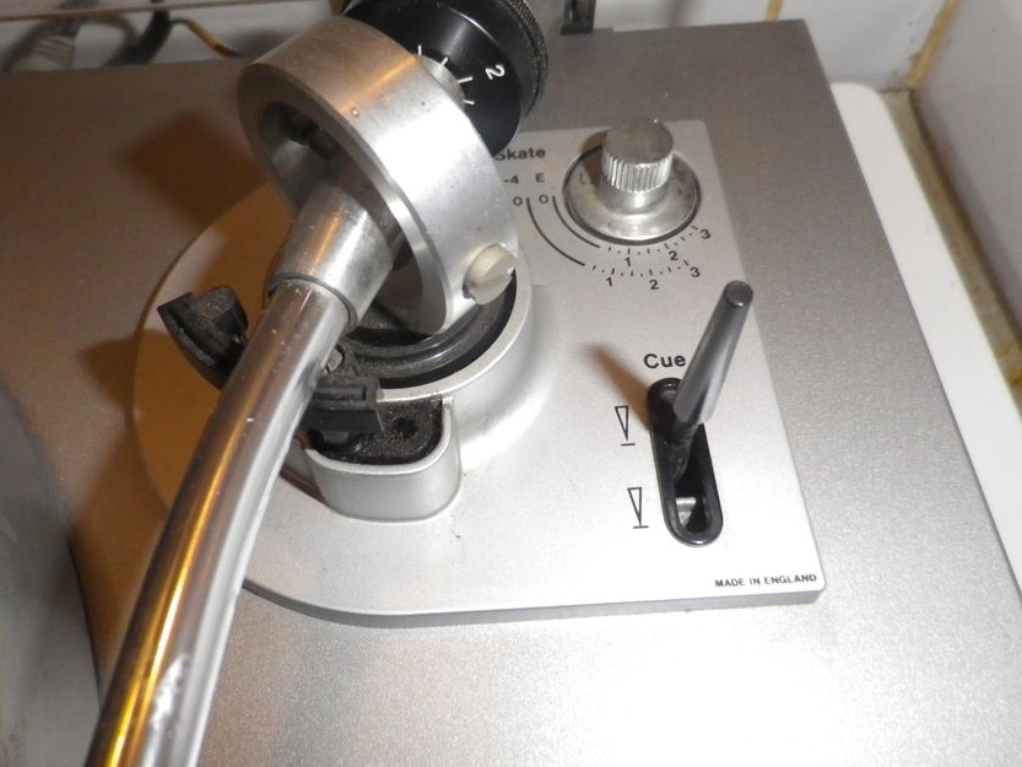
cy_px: 322
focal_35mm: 30
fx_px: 886
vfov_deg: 46.6
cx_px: 475
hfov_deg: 59.9
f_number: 7.1
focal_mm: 4.5
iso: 400
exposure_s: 1/50
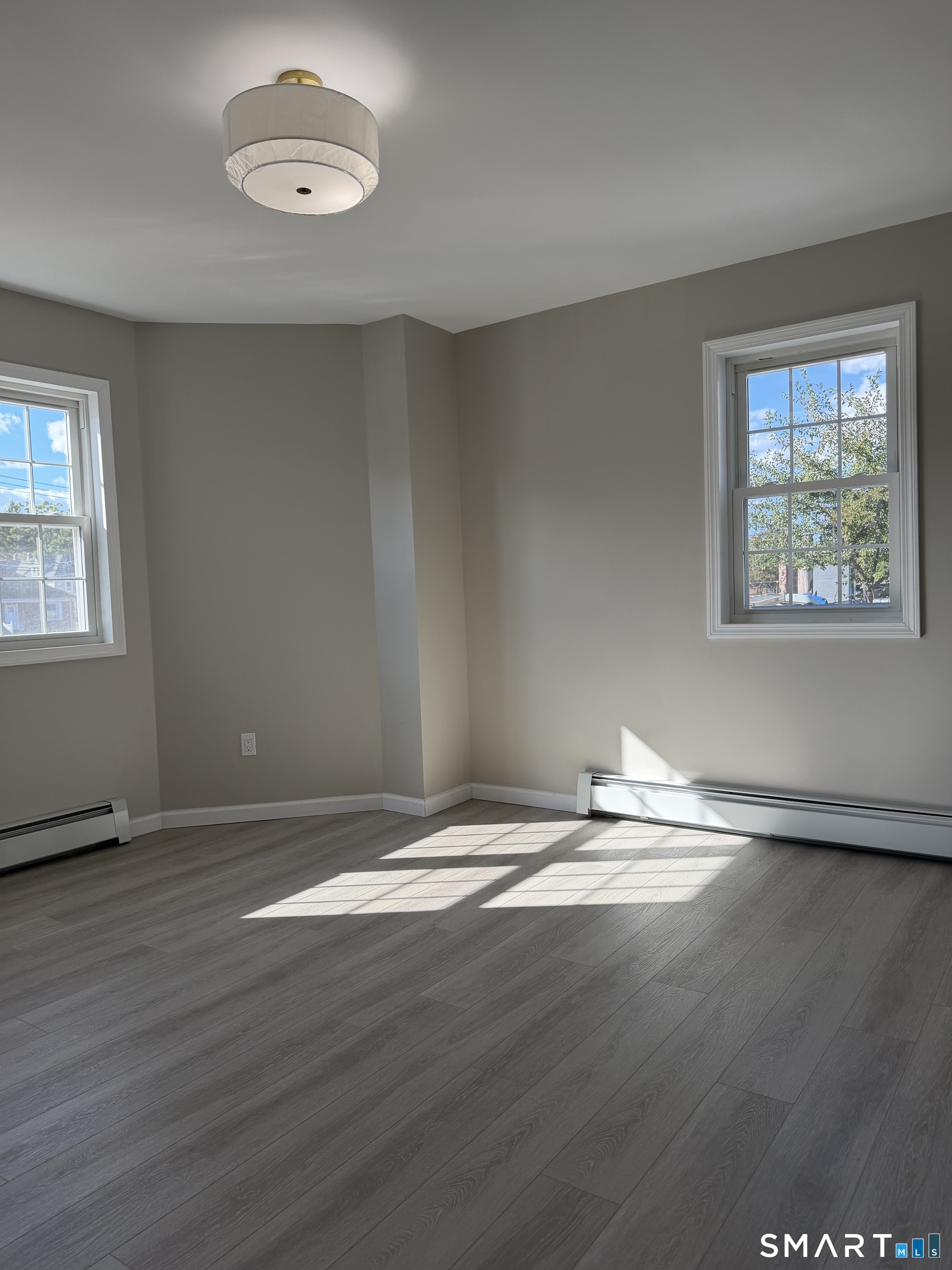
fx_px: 880
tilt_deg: -3.5
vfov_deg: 71.6
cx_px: 476
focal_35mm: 24
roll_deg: +2.1
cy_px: 635
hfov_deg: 56.8
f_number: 1.78
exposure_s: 1/637
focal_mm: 6.76
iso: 100
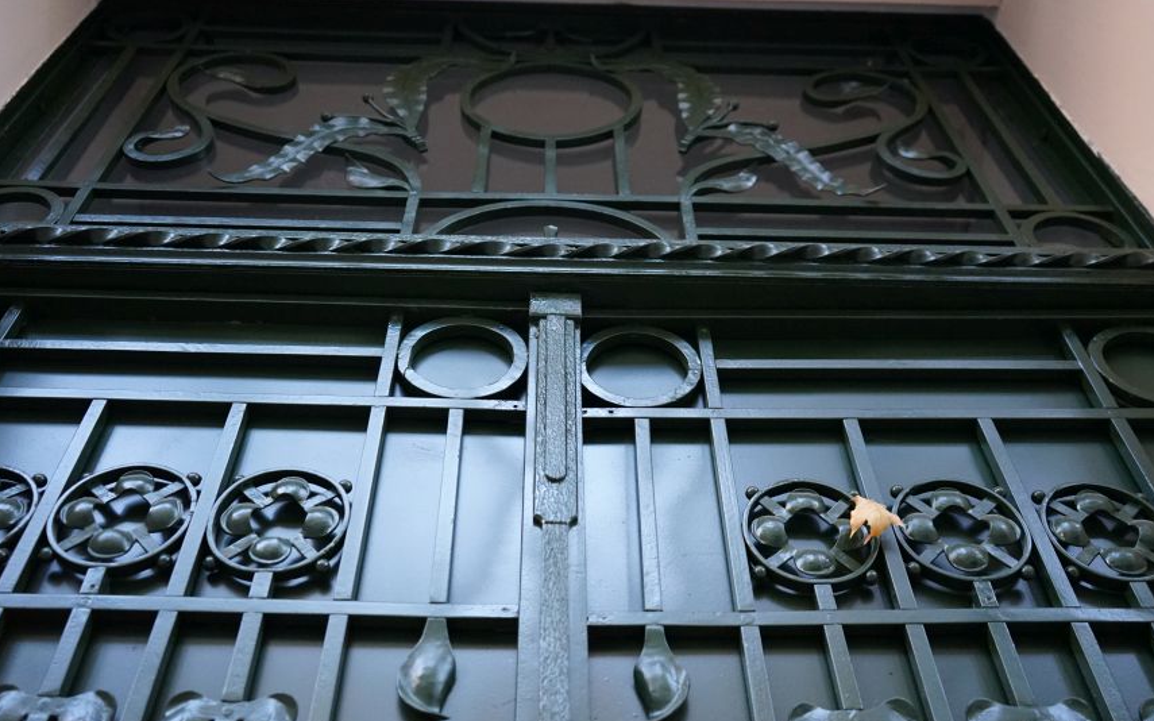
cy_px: 385
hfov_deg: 58.2
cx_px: 580
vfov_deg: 38.3
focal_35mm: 33
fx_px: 1038
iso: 4000
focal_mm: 32
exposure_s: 1/200
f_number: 4
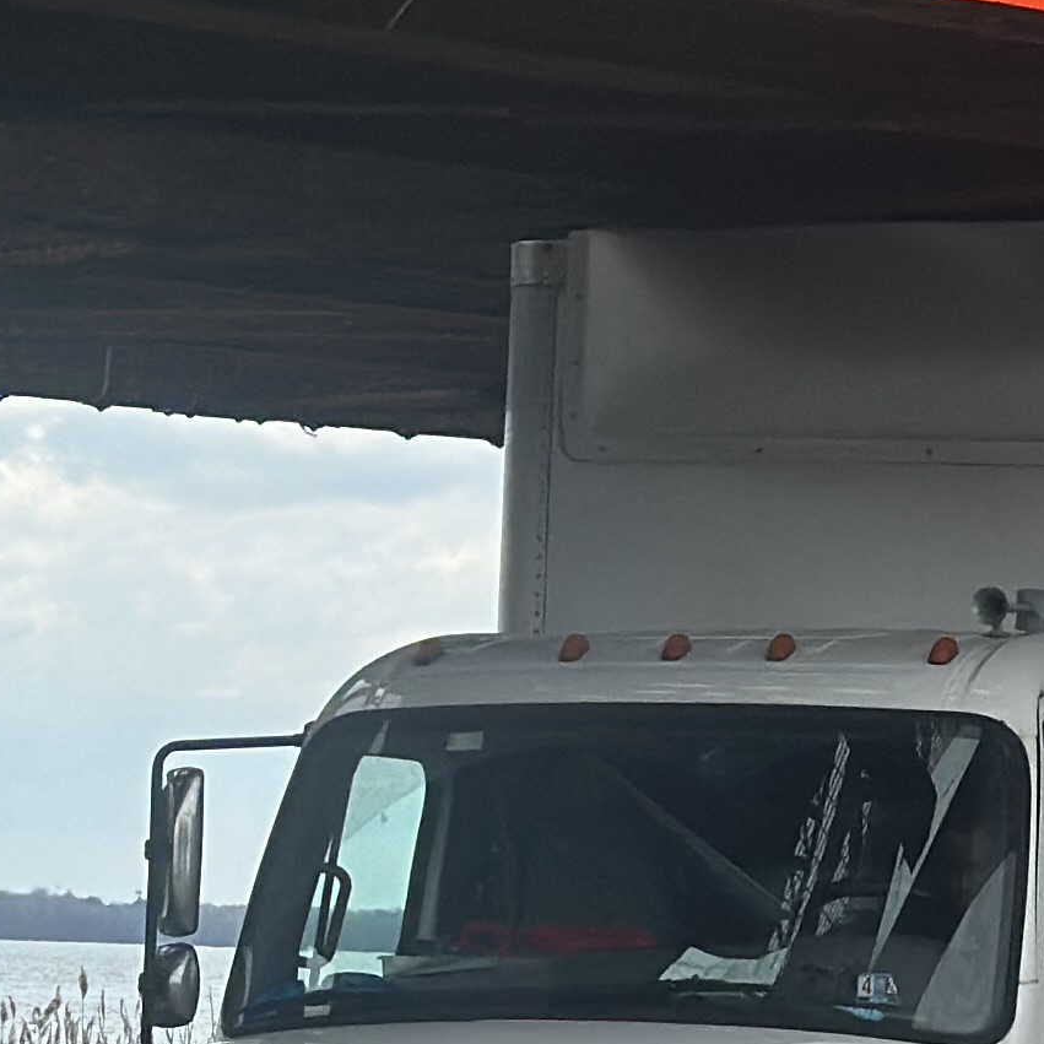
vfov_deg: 8.7
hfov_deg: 8.6
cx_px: 1265
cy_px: 415
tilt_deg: +5.4
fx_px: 6858
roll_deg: -2.1
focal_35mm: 201
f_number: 1.78
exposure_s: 1/2304
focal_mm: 6.86
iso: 80
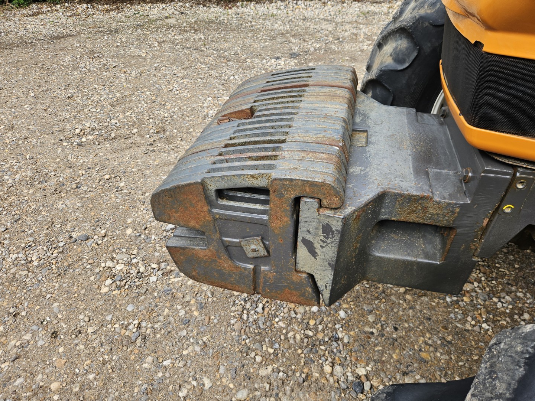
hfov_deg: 73.9
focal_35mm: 23
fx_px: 355
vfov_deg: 58.9
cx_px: 268
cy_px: 200
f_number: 1.8
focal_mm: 5.4
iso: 25
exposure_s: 1/357
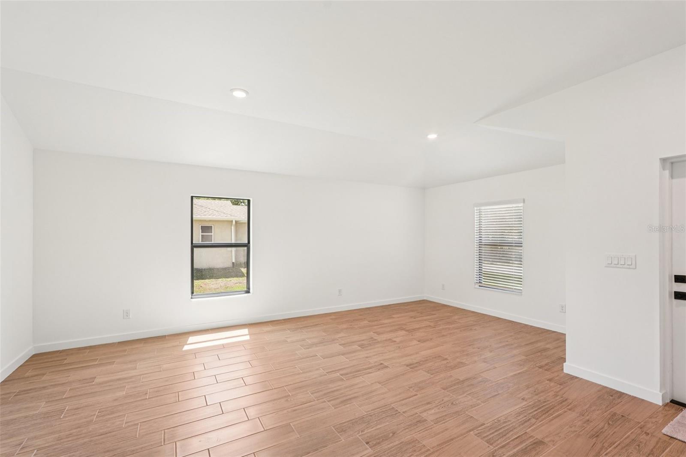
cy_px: 228
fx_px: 305
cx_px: 343
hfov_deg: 96.7
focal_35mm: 16
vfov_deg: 73.7
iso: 400
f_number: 8
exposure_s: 1/40
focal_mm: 16
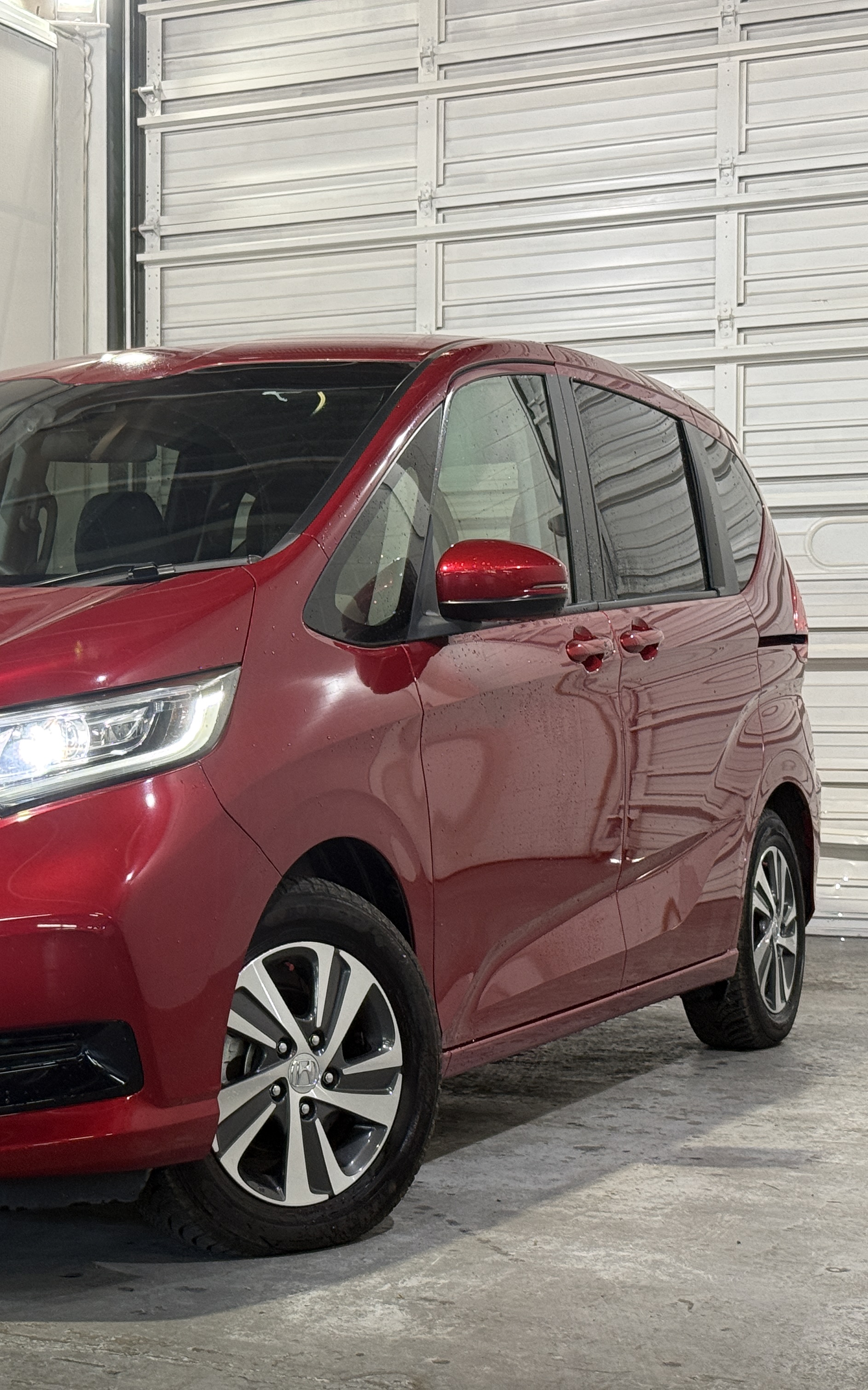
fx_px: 2573
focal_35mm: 68
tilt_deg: +0.2
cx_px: 74
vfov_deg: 30.2
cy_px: 695
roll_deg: -0.6
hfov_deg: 18.8
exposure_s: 1/60
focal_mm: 6.76
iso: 100
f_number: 1.78
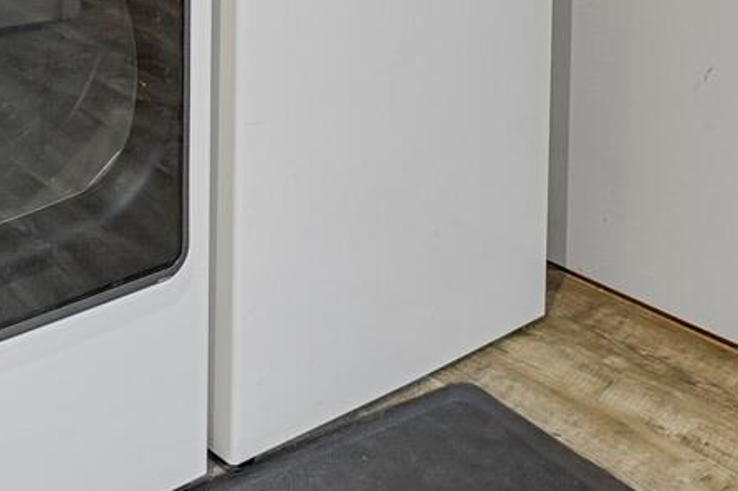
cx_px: 163
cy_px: -321
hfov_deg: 32.1
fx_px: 1250
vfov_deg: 18.6
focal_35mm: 61
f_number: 8
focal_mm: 17
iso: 250
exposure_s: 8
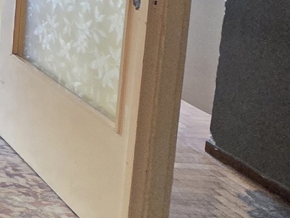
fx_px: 494
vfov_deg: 21.3
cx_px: -327
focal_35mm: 59
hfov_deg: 17.8
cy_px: -98
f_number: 2.2
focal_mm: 2.2
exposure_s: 1/50
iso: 800
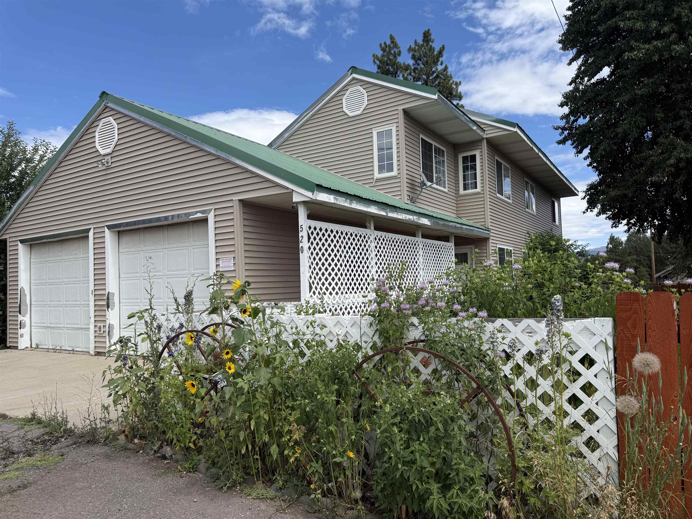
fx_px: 480
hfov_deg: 71.6
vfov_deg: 56.8
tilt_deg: +3.4
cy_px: 260
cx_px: 346
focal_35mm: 24
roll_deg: +1.5
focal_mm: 6.76
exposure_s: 1/3759
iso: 80
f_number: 1.78
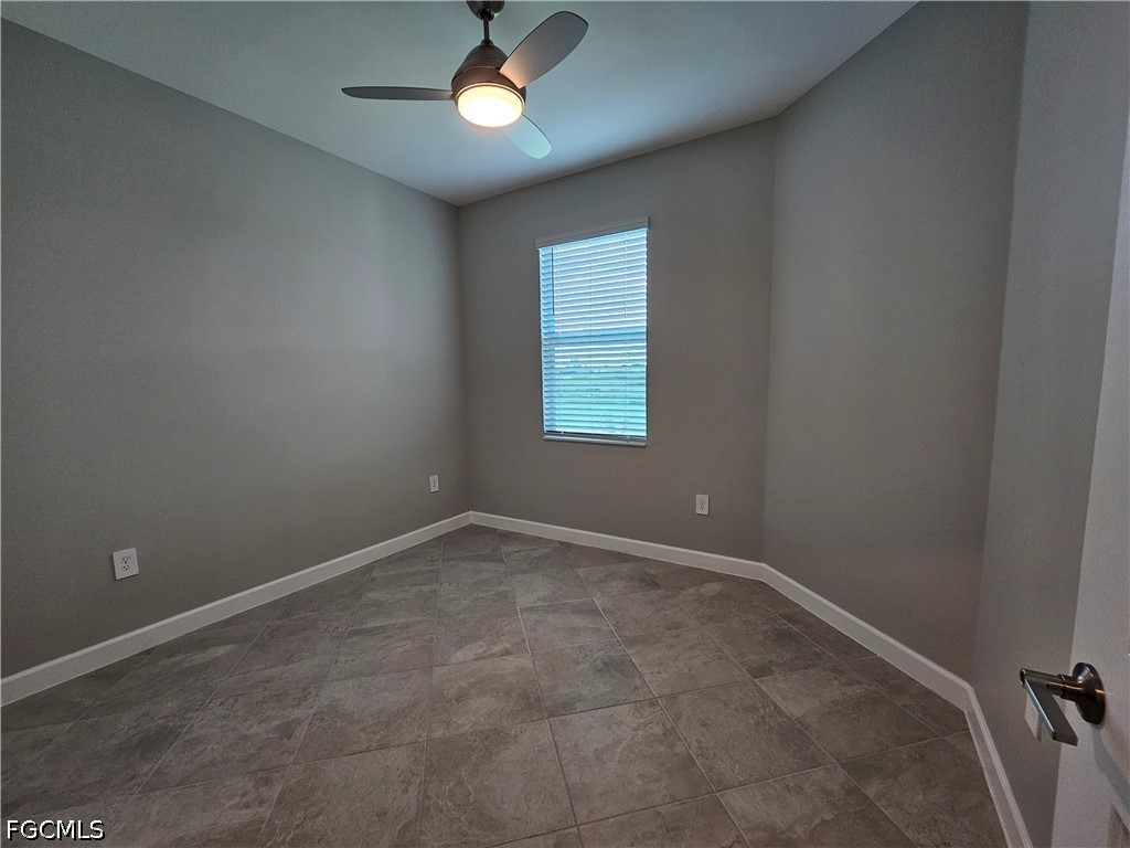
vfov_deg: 89.9
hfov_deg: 106.2
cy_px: 424
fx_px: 424
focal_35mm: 13
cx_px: 565
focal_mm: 2.2
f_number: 2.2
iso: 80
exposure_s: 1/60
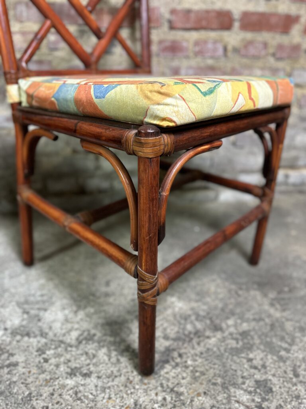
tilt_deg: -24.9
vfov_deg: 71.6
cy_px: 204
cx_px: 153
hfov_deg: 56.8
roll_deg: -1.2
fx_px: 283
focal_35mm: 24
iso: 320
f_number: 1.78
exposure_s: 1/50
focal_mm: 6.86
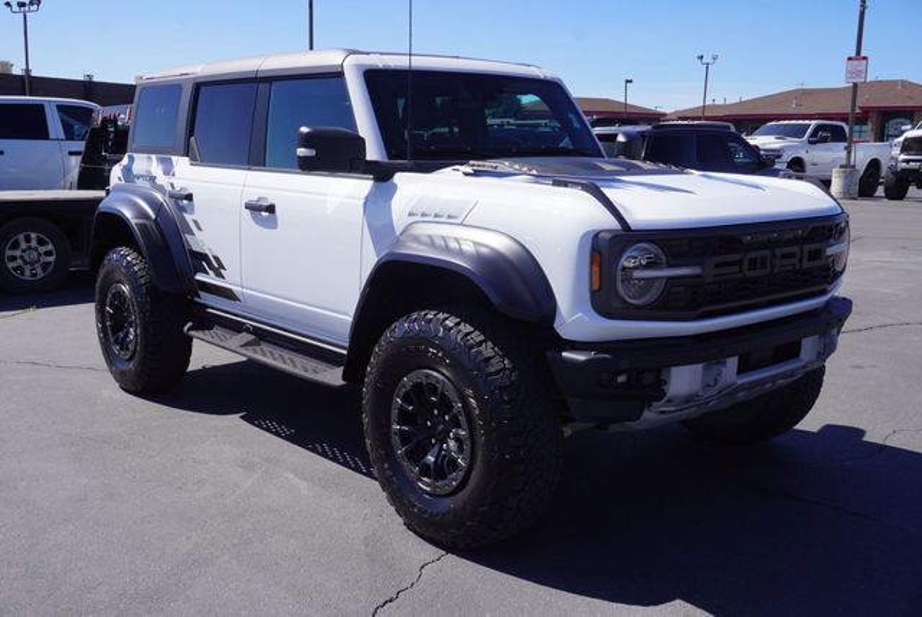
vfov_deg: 38.4
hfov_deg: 55.1
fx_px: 884
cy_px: 308
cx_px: 461
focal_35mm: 34
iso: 100
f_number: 10
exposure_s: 1/160
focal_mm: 23
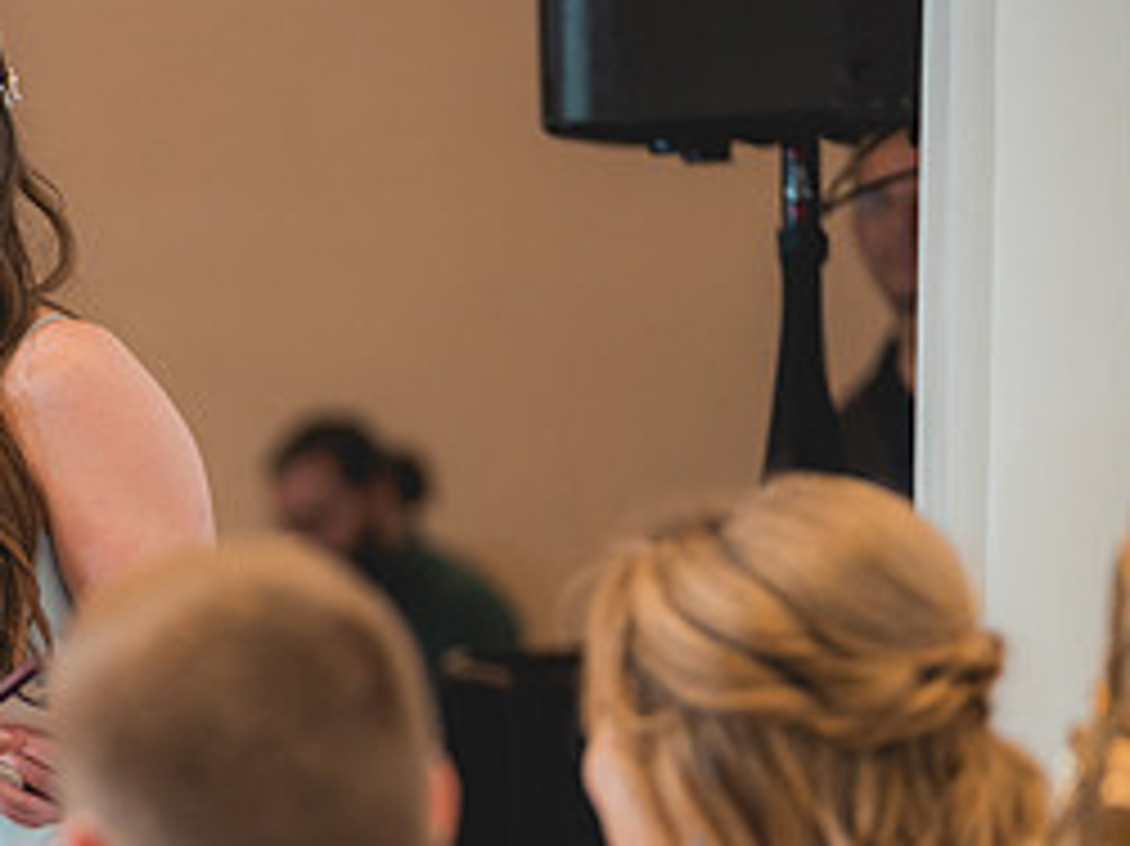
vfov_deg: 5.0
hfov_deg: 6.6
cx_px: -104
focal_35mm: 298
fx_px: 9723
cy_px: 578
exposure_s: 1/250
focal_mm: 134
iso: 1000
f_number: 2.8
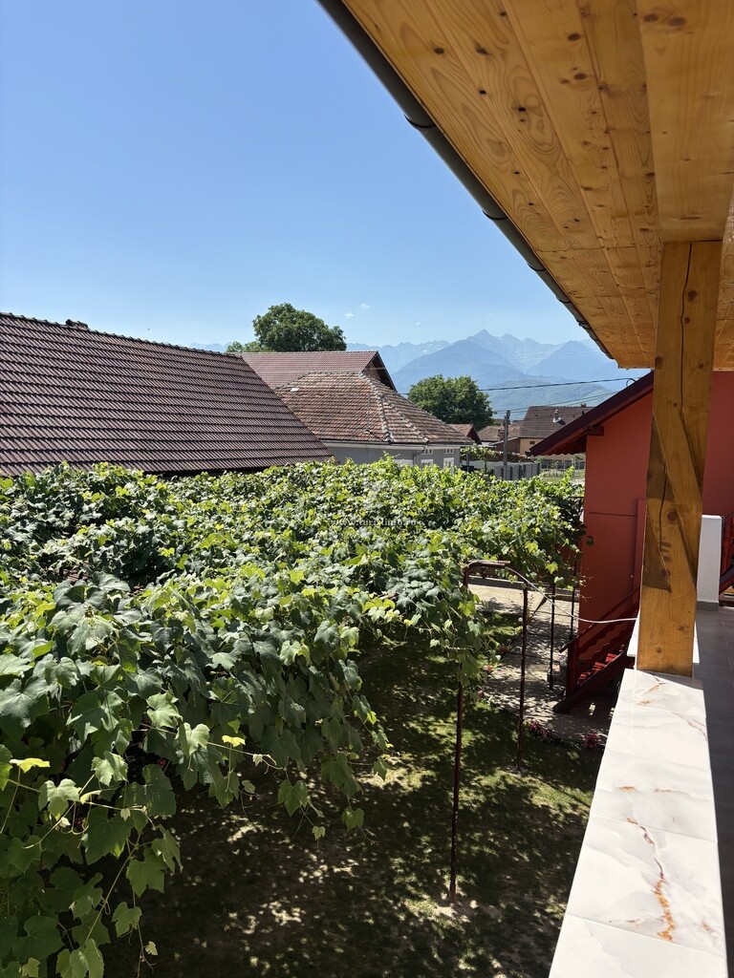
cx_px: 367
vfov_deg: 67.3
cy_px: 489
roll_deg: -1.9
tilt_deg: -3.9
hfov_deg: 53.1
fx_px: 735
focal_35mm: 26
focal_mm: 5.96
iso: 50
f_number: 1.6
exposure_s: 1/3413
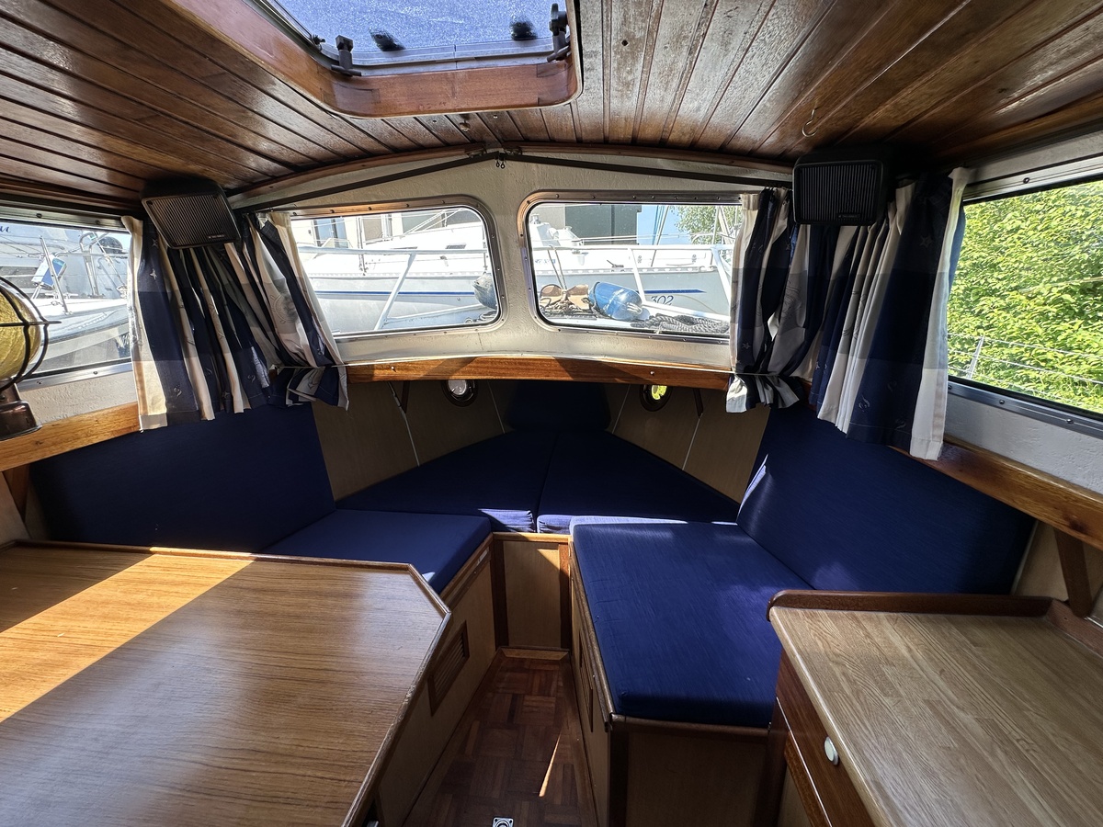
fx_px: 446
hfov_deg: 102.1
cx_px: 552
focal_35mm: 14
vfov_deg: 85.7
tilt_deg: -15.6
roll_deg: +2.3
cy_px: 414
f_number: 2.2
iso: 40
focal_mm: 2.22
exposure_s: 1/295
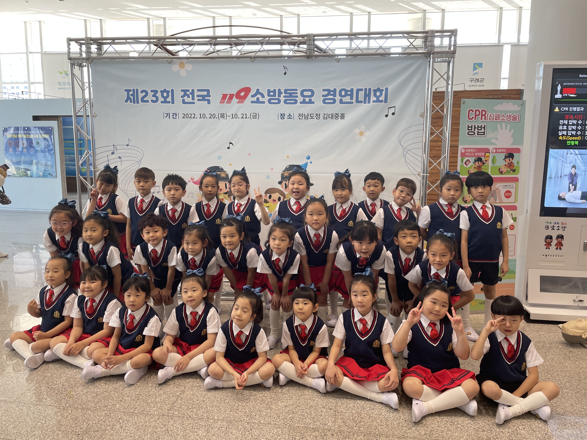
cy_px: 220
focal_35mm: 26
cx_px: 294
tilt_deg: -8.7
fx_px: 441
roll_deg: -0.3
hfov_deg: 67.3
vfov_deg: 53.1
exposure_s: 1/60
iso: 64
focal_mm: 4.2
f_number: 1.6
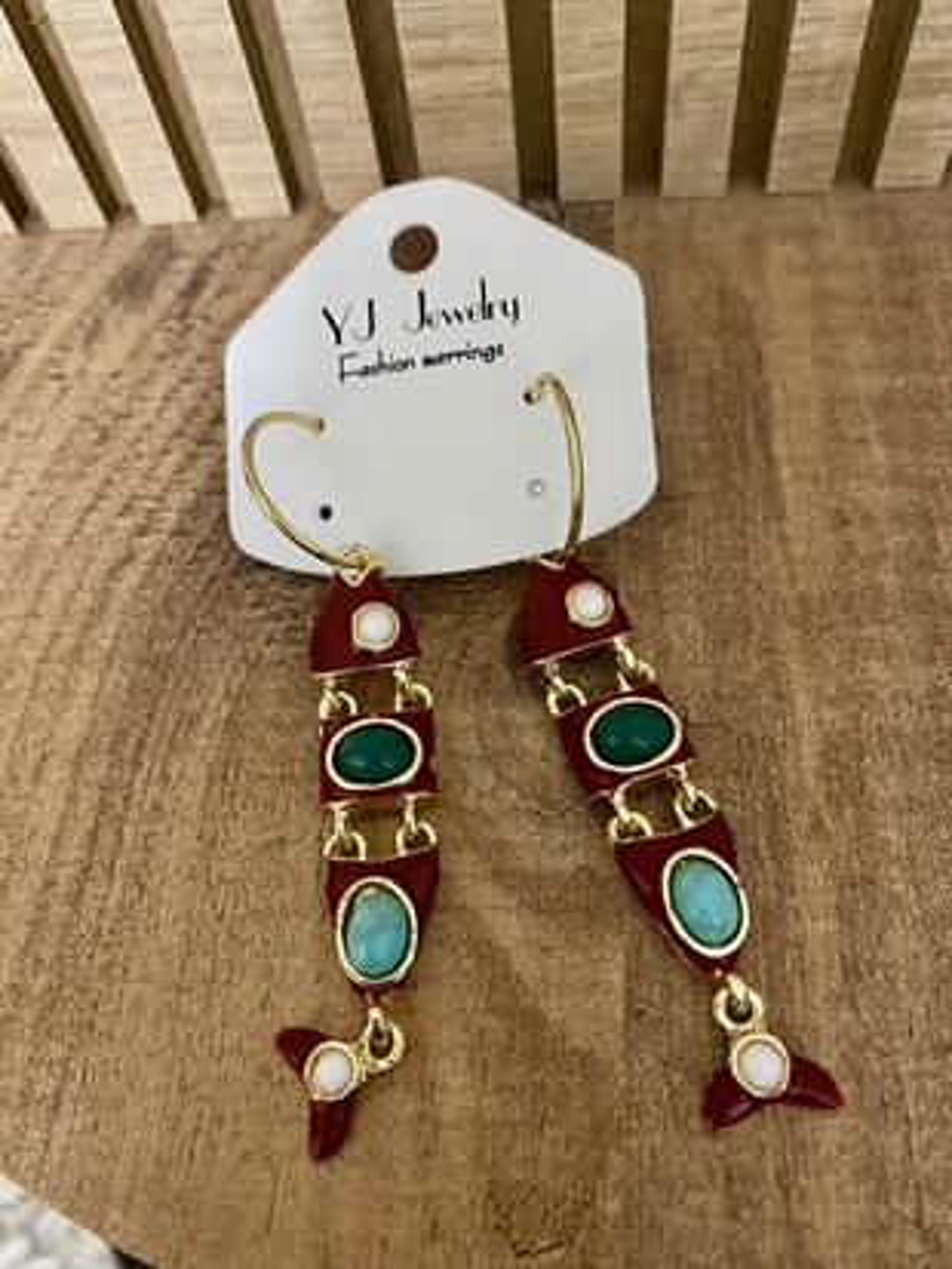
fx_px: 916
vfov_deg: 69.4
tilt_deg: -63.9
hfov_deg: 54.9
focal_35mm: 25
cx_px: 476
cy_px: 634
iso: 500
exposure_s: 1/25
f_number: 1.8
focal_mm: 4.25
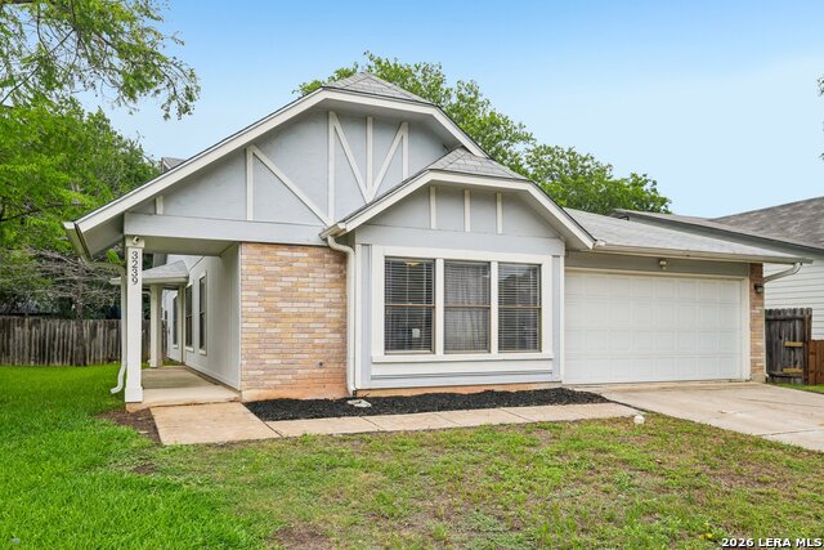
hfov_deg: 69.4
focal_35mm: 26
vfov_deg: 49.6
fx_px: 595
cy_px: 275
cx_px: 412
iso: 200
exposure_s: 1/350
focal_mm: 26
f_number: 8
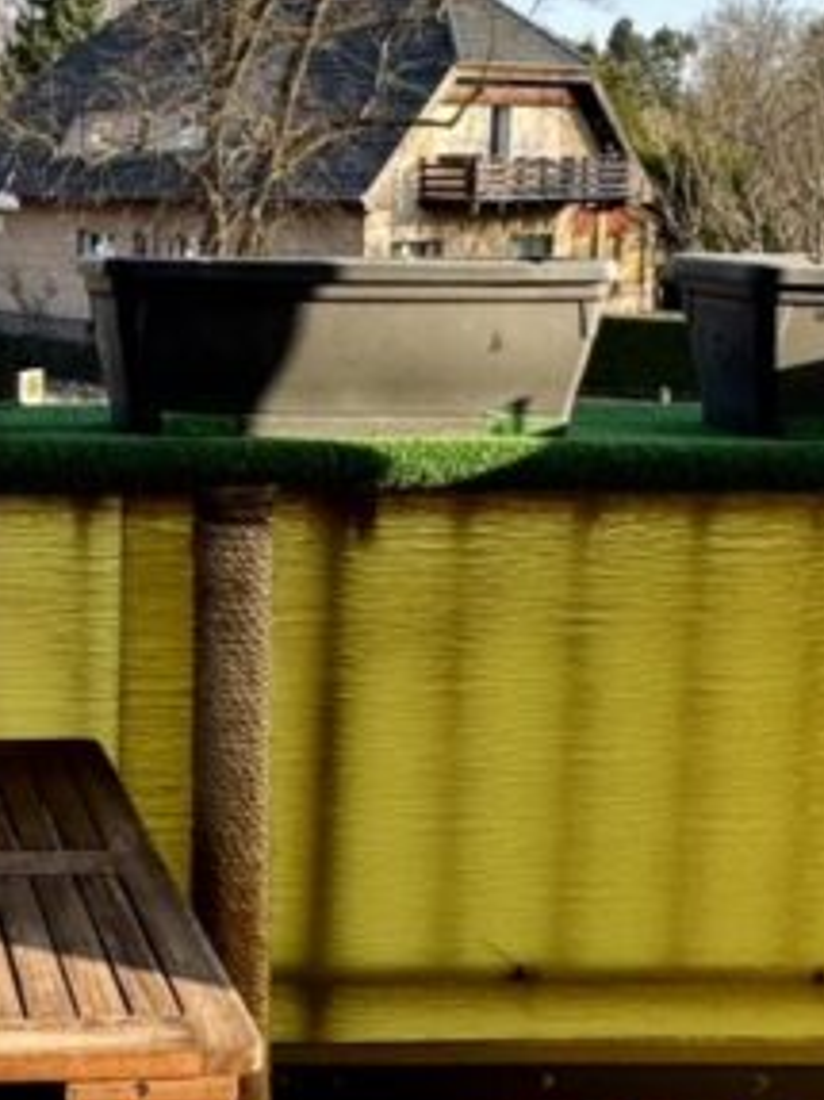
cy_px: 360
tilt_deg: -6.9
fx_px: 1588
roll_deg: +0.4
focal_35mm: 50
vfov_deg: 37.8
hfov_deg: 26.1
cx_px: -157
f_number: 2.2
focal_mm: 2.22
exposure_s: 1/561
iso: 50
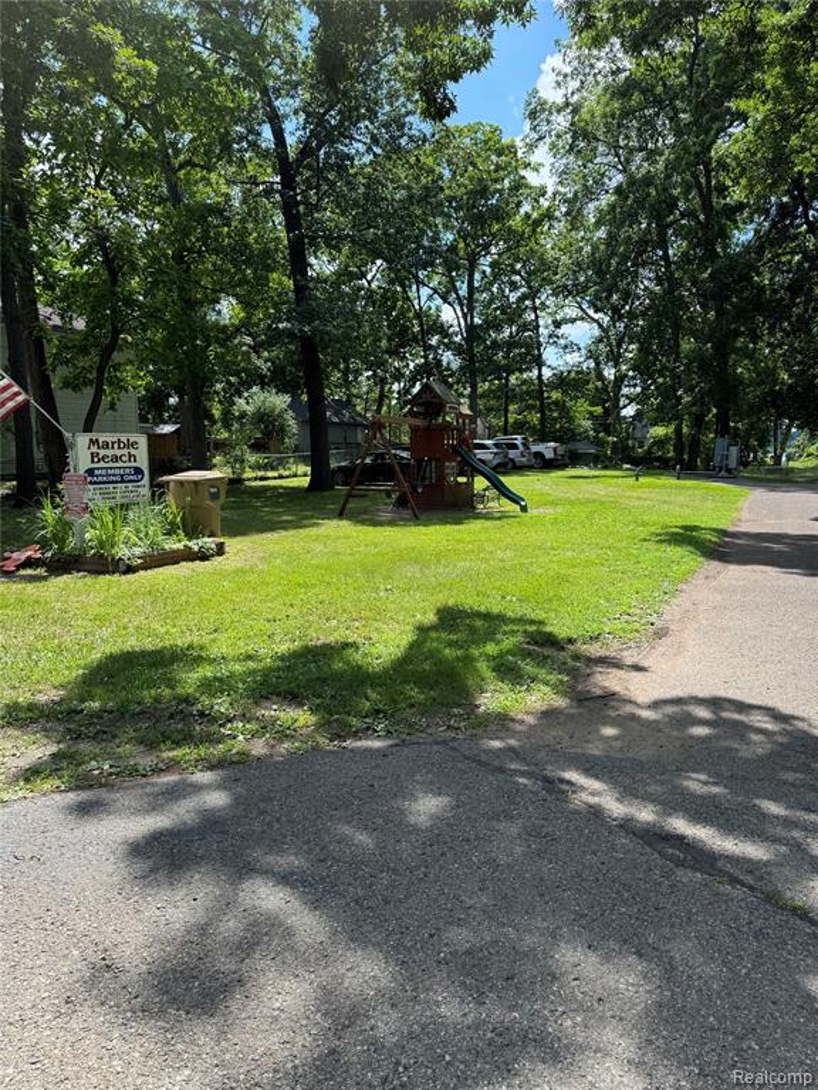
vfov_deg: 71.6
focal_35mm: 24
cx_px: 409
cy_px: 545
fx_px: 756
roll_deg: +0.4
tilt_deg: -7.7
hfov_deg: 56.8
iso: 80
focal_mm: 6.76
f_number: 1.78
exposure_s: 1/1597
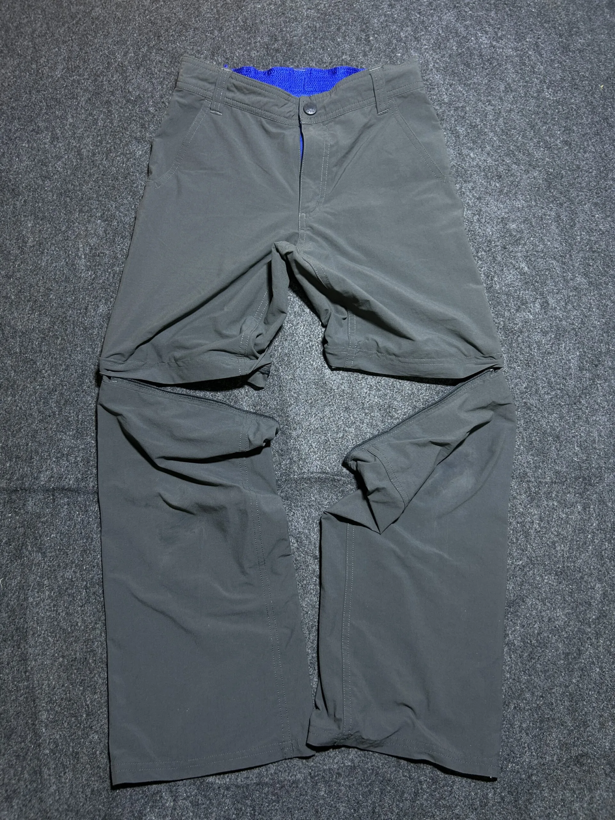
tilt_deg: -55.0
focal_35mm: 26
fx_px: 616
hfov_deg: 53.1
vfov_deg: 67.3
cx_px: 308
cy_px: 410
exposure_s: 1/50
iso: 100
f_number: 1.5
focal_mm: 5.7
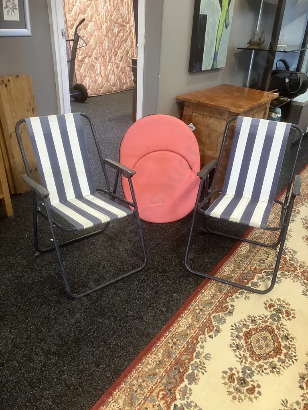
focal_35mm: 28
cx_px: 154
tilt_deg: -27.4
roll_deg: -4.1
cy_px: 205
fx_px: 332
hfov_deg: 49.7
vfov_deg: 63.4
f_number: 1.8
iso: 160
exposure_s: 1/50
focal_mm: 3.99
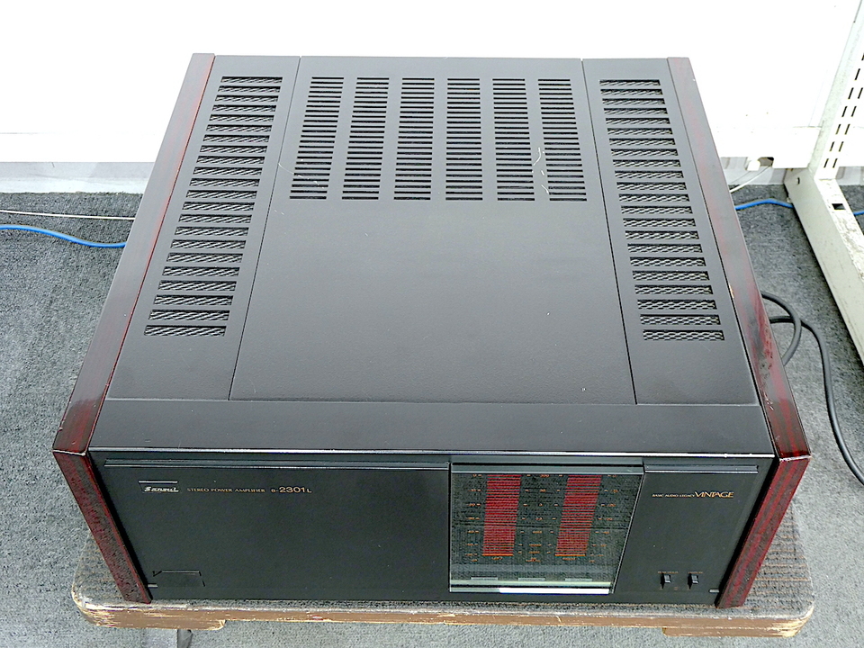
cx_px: 432
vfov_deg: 38.7
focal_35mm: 37
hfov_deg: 50.1
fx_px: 924
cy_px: 324
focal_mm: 6.7
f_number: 3.7
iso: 200
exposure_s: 1/4
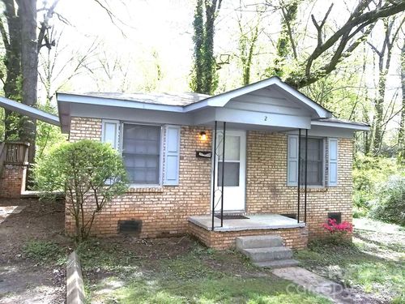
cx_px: 202
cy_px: 152
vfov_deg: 51.4
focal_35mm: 27
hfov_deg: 65.3
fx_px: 316
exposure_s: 1/320
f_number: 3.5
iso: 80
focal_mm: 4.9
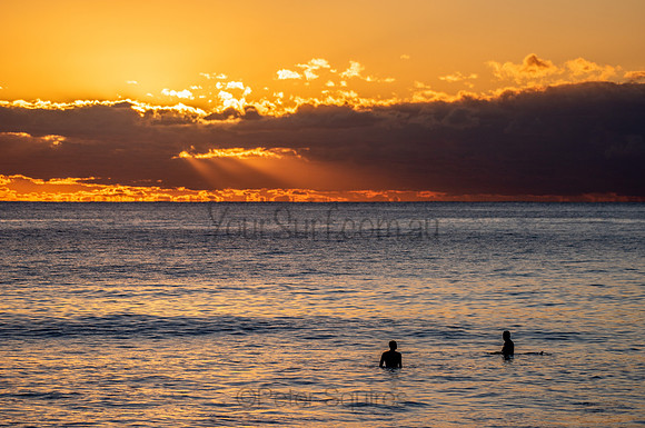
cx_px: 322
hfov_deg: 10.2
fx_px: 3615
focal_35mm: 202
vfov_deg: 6.8
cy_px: 214
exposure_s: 1/500
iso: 72
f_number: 5.6
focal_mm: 200
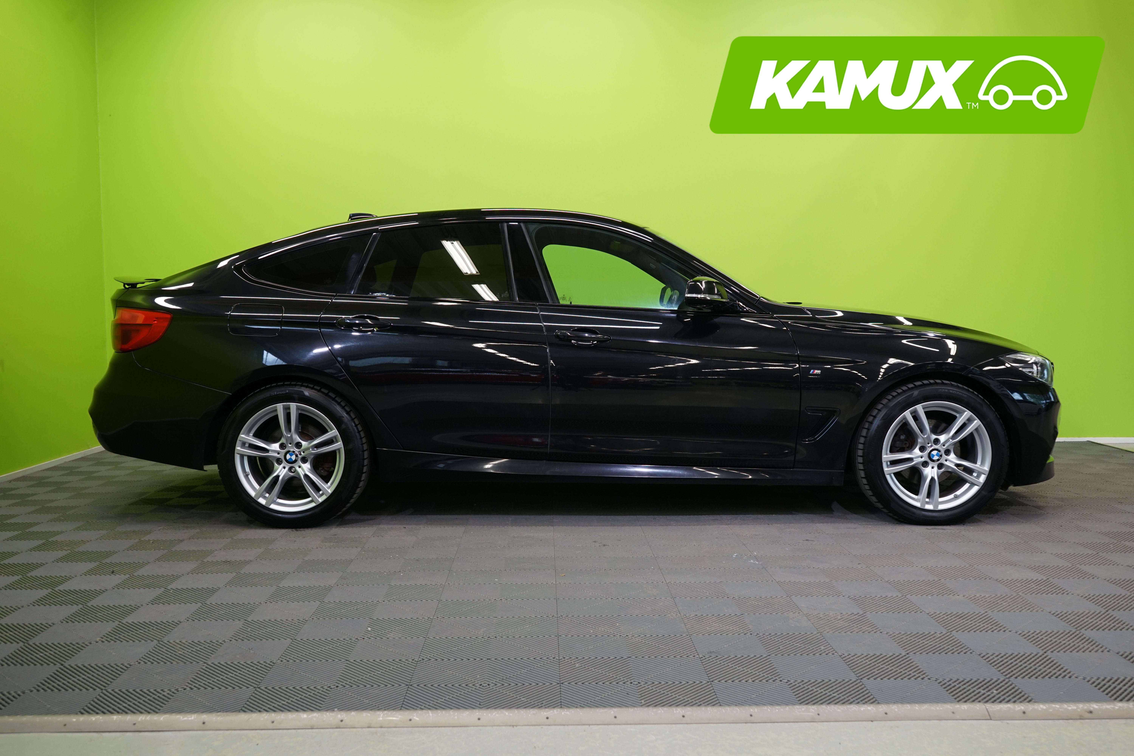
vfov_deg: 41.1
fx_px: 1008
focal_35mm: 32
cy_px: 378
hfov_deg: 58.7
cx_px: 567
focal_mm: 32
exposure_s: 1/30
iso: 640
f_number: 6.3
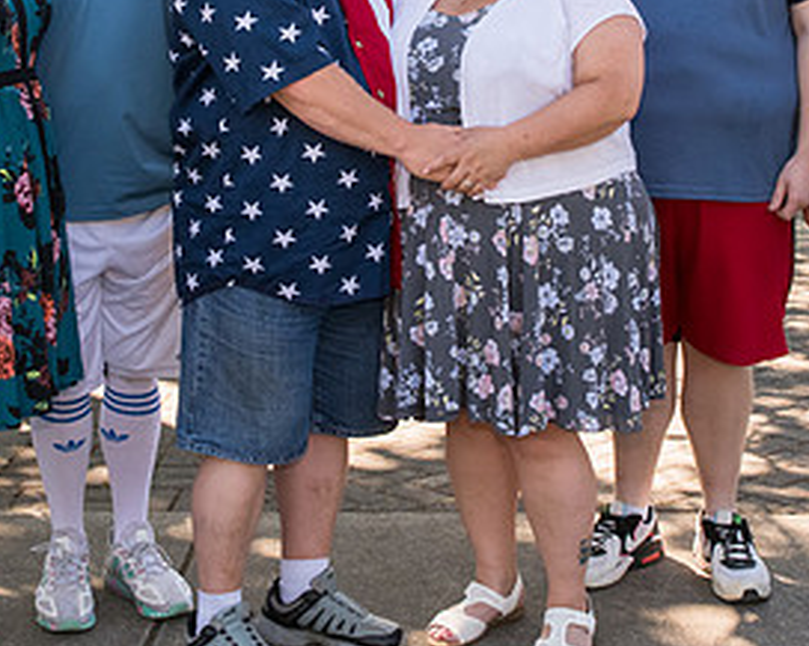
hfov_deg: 23.0
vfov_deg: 18.1
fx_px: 1985
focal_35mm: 83
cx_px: 368
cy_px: 37
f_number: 9
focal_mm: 29
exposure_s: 1/320
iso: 1600
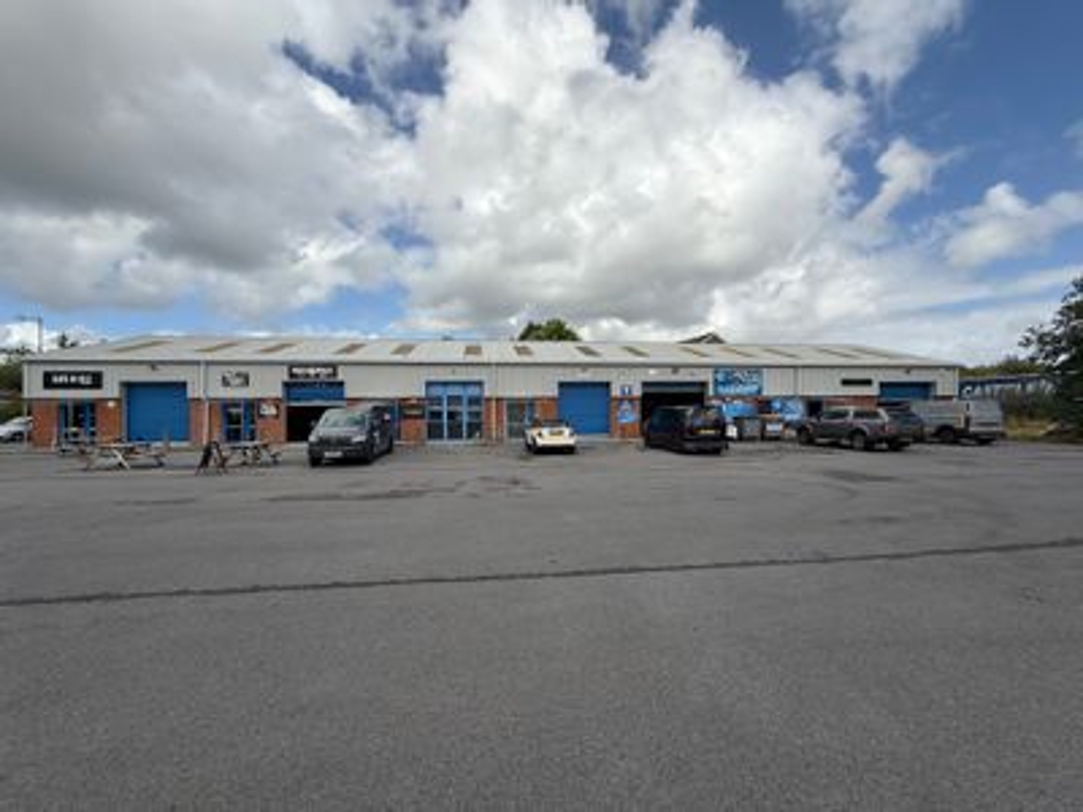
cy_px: 406
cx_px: 542
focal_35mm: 14
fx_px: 438
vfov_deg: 85.7
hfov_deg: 102.1
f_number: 2.2
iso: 50
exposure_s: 1/2841
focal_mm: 2.22
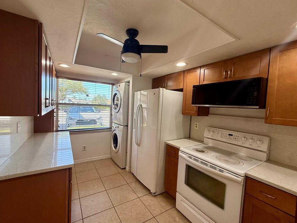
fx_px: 129
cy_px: 112
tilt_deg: -2.3
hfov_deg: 98.1
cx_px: 141
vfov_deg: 81.7
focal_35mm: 15
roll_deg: -2.9
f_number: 2.2
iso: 100
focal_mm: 2.22
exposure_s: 1/120
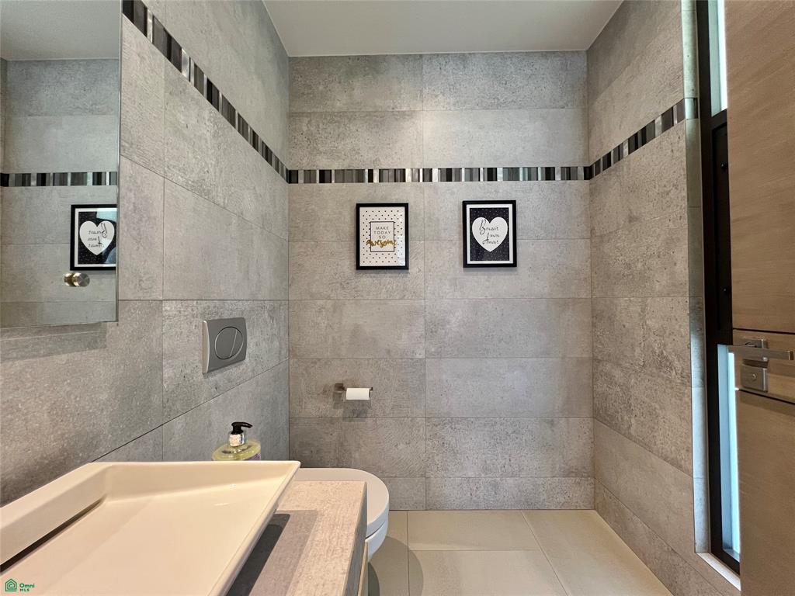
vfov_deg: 89.9
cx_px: 398
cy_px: 298
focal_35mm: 13
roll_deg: +0.4
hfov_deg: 106.2
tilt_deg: +0.5
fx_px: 299
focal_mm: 1.57
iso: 200
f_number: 1.8
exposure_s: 1/60
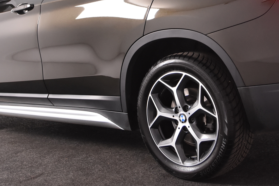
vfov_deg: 17.2
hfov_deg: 25.9
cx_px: 166
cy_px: 12
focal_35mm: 78
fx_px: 604
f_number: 4
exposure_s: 1/60
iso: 1600
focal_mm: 26
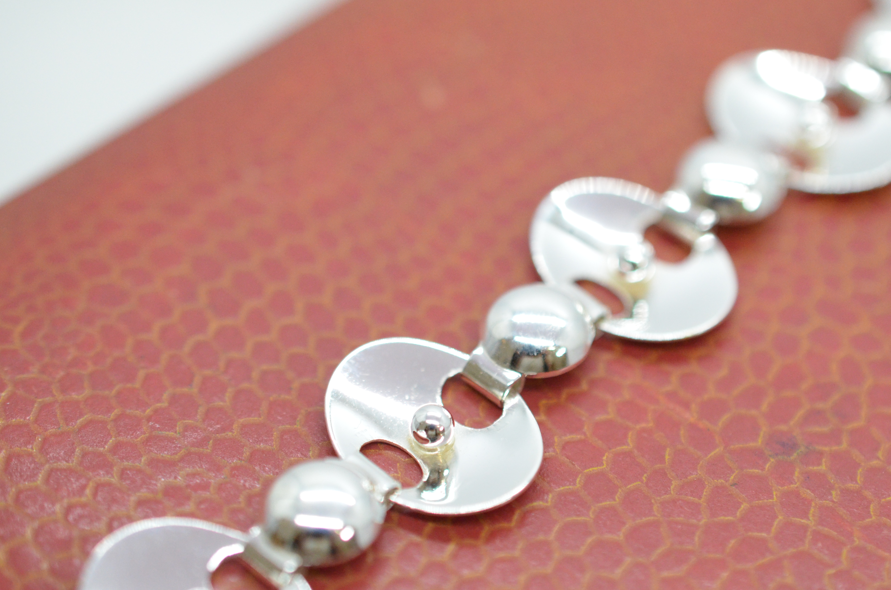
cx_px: 536
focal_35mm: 74
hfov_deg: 27.3
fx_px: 1828
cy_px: 349
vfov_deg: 18.3
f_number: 4
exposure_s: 1/1600
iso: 2500
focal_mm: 40
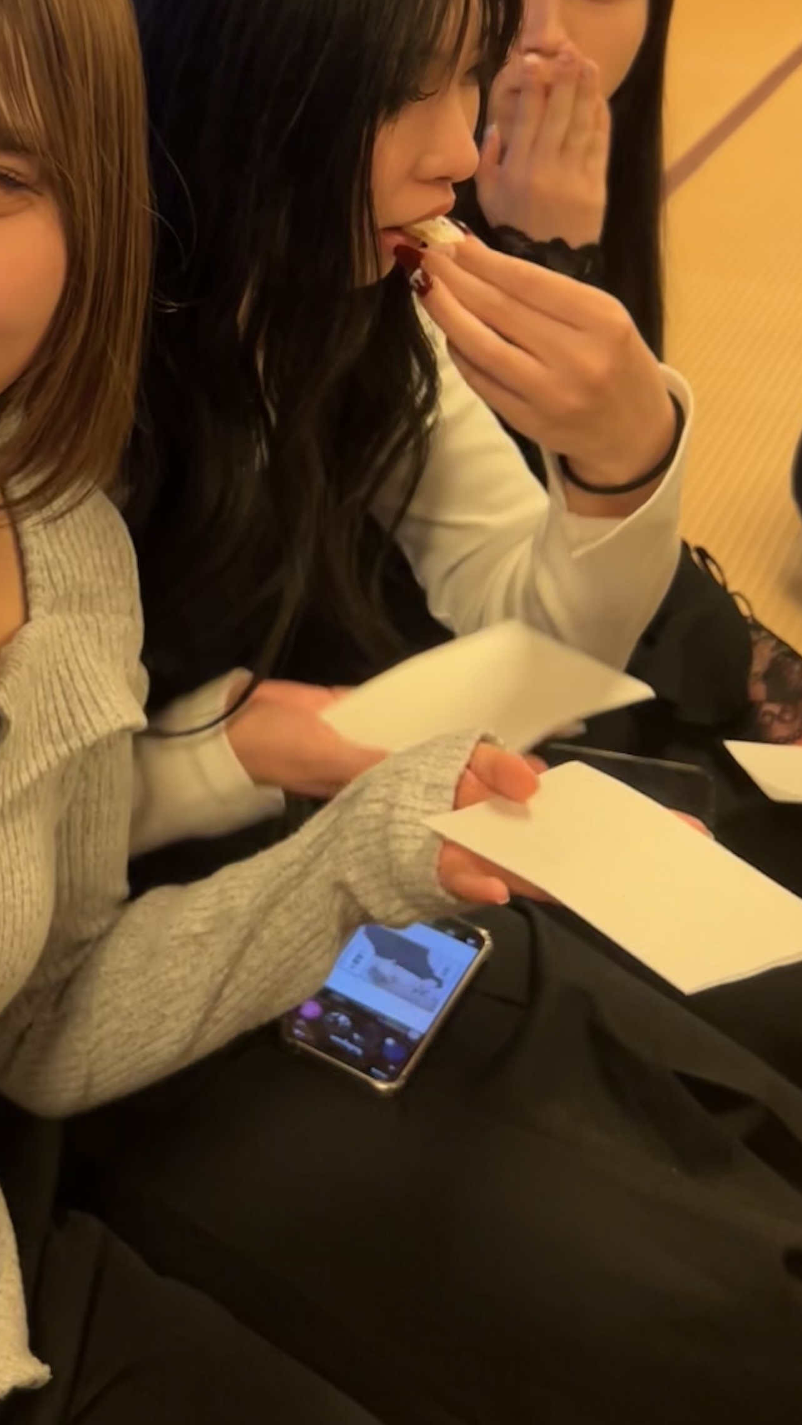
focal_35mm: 50
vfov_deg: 39.2
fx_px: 1890
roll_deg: -3.6
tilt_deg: -14.1
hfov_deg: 23.2
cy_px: 228
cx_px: 51
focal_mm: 5.7
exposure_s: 1/50
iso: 400
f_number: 1.5
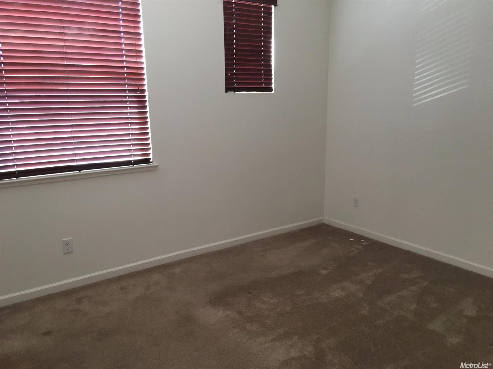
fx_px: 413
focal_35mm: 29
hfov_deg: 61.7
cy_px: 184
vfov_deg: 48.2
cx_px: 246
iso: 80
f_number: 2.2
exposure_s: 1/30
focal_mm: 4.15
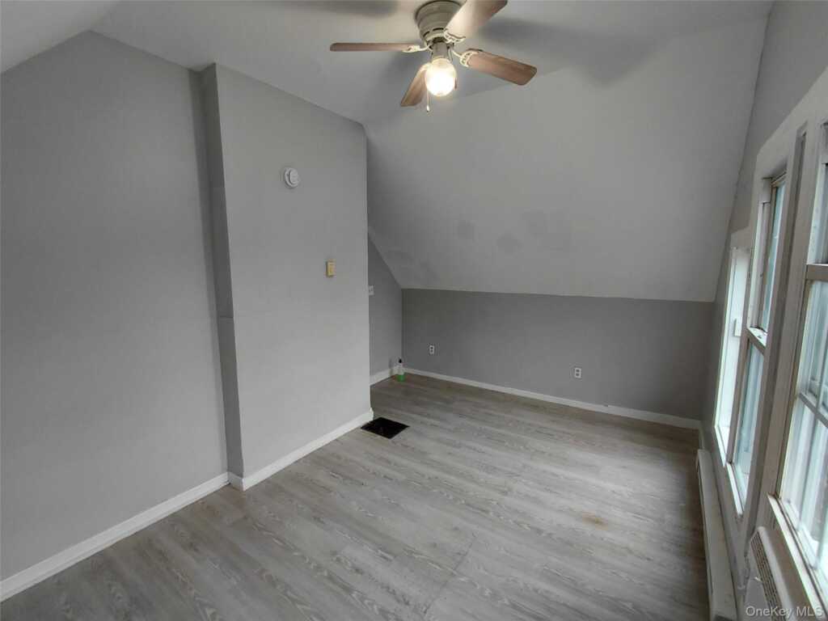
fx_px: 383
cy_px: 310
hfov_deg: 94.5
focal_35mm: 16
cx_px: 414
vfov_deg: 78.1
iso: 80
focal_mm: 1.64
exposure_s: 1/60
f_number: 2.2
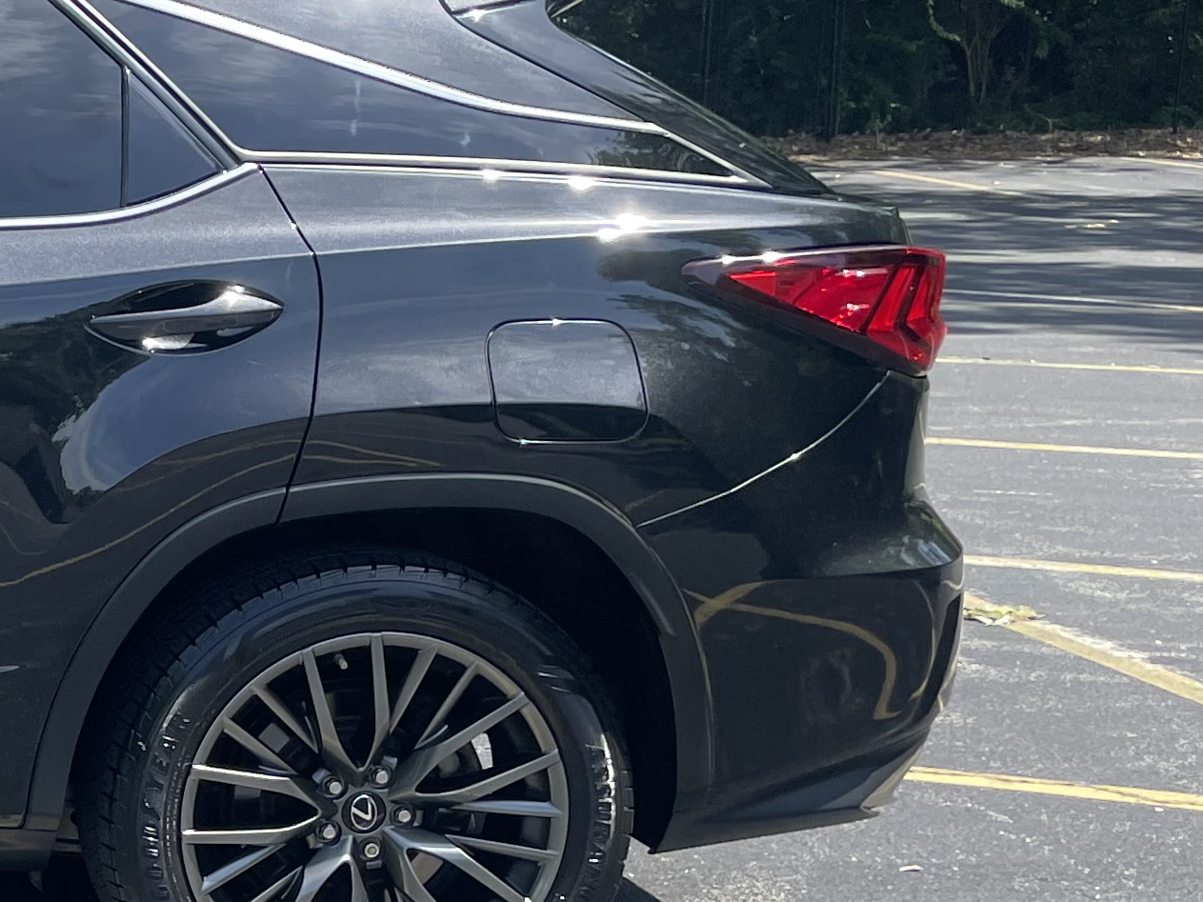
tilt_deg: -9.9
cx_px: -621
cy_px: 602
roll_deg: +1.3
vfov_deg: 17.7
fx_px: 2884
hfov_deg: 20.2
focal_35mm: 83
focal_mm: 4.2
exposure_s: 1/779
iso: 32
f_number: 1.6
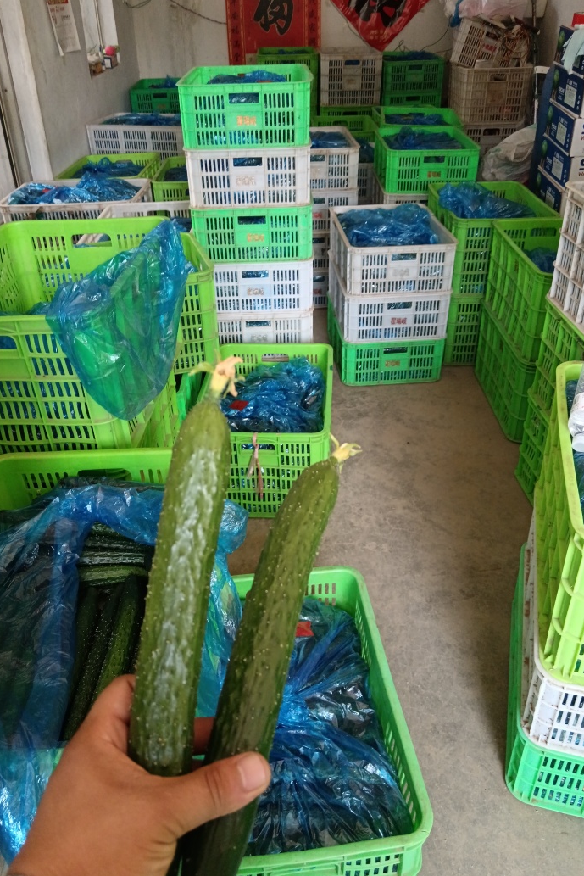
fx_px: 705
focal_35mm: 29
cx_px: 288
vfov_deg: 63.7
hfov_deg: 45.0
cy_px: 438
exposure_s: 1/50
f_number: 1.9
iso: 549
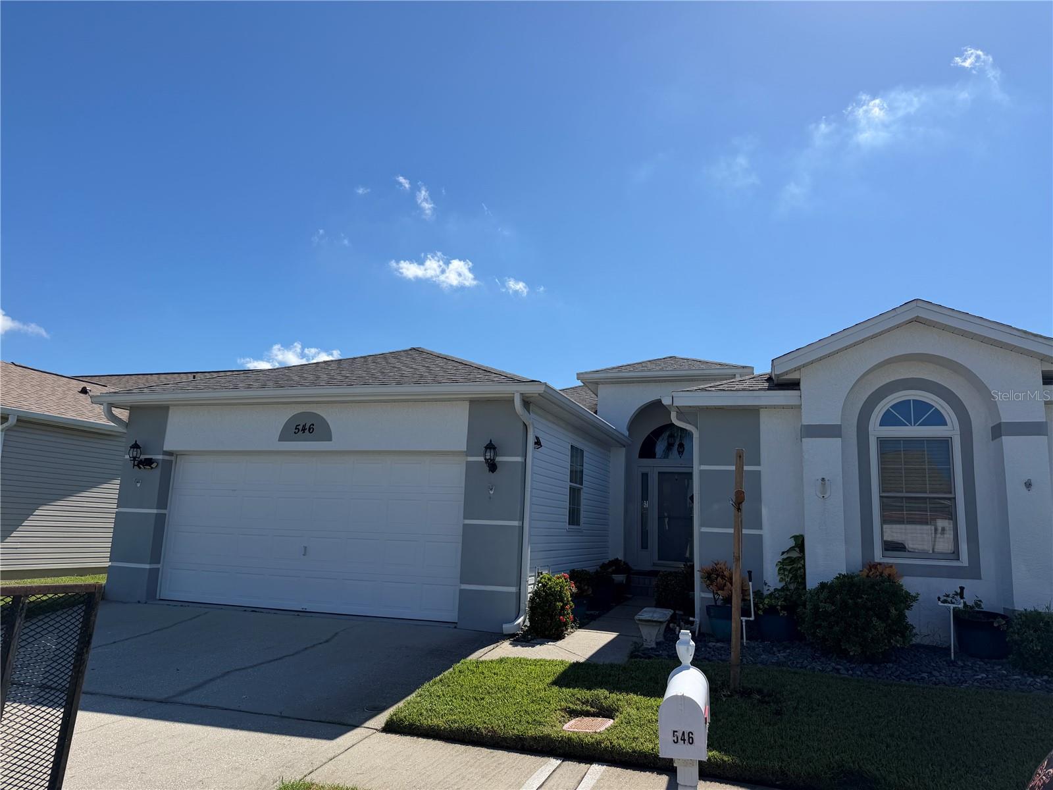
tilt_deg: +9.8
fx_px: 730
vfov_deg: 56.8
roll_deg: -2.6
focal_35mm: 24
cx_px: 526
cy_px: 395
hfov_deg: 71.6
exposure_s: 1/6711
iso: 80
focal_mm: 6.76
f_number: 1.78
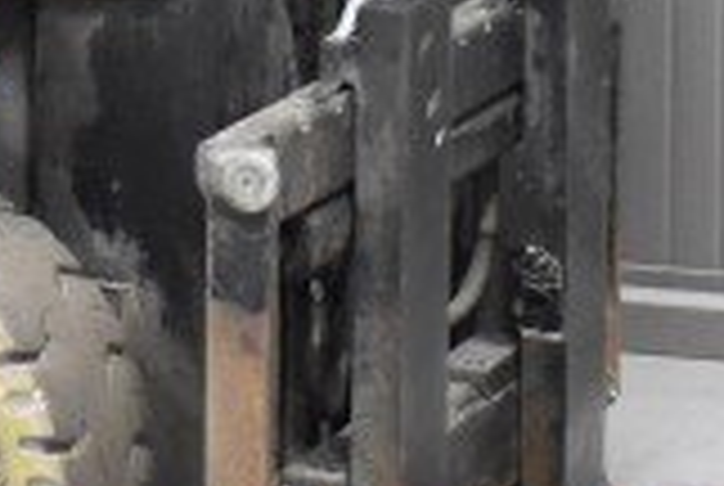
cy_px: -814
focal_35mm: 279
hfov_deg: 7.3
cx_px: -310
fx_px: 5616
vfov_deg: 4.8
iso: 1600
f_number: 4
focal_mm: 25
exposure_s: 1/40
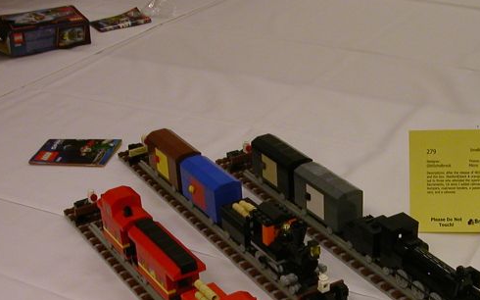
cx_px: 333
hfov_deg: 31.7
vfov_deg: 19.9
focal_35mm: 64
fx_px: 837
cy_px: 271
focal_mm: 5.6
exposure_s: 1/61.1
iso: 100
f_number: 2.7
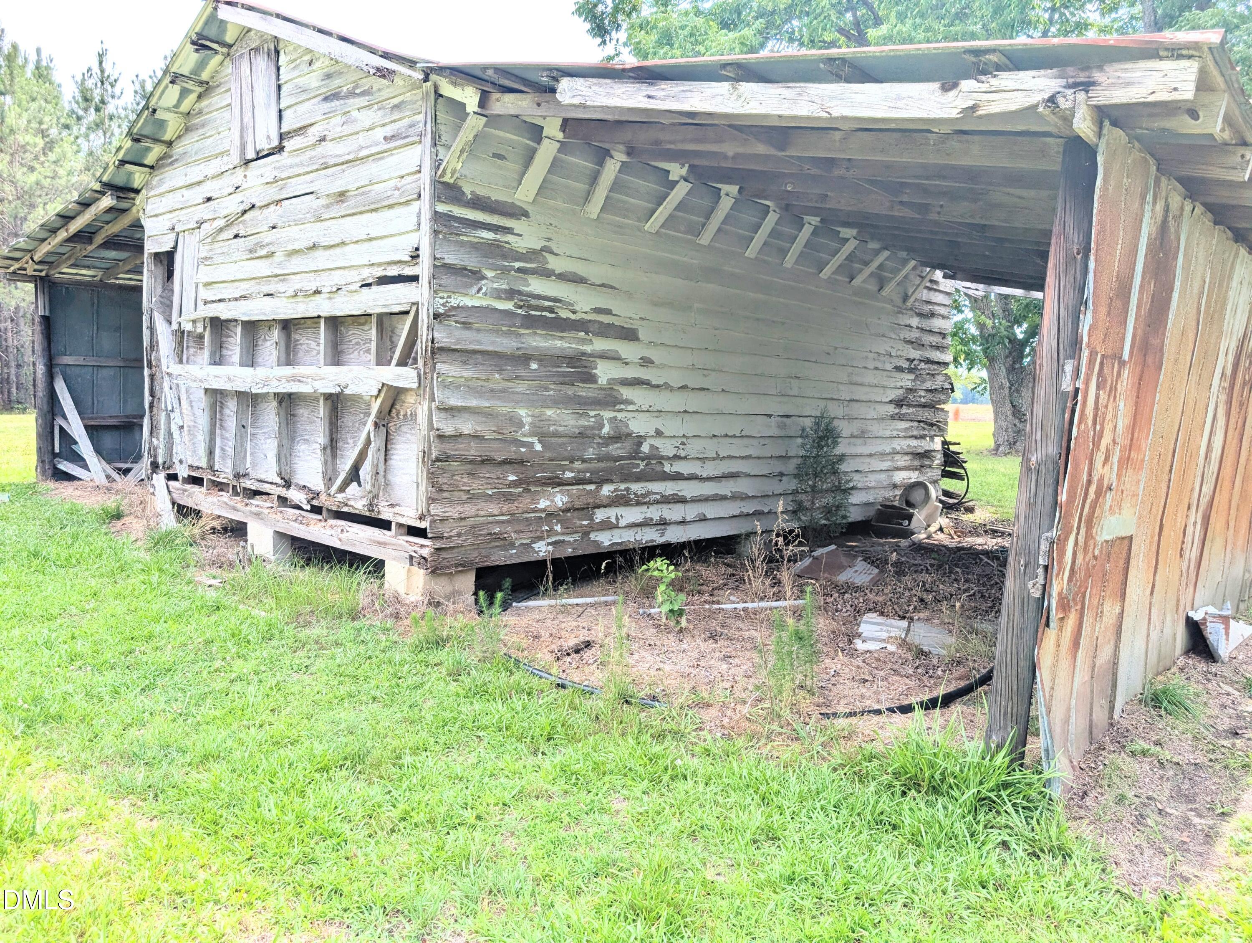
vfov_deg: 56.9
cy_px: 472
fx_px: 869
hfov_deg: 71.5
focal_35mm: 24
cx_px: 626
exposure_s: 1/597
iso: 20
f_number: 1.68
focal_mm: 6.9
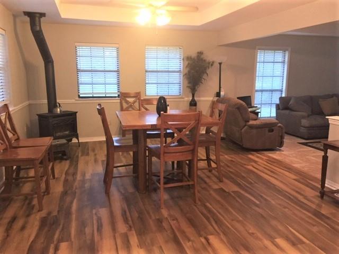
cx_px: 170
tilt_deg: -10.8
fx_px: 284
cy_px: 127
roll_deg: -1.7
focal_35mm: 29
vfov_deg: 48.2
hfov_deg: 61.7
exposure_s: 1/30
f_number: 2.2
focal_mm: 4.15
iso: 125
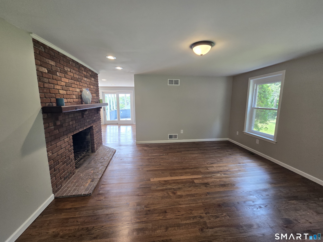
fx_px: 121
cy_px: 121
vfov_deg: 89.9
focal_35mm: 13
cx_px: 162
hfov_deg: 106.2
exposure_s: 1/60
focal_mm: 2.2
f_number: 2.2
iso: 100
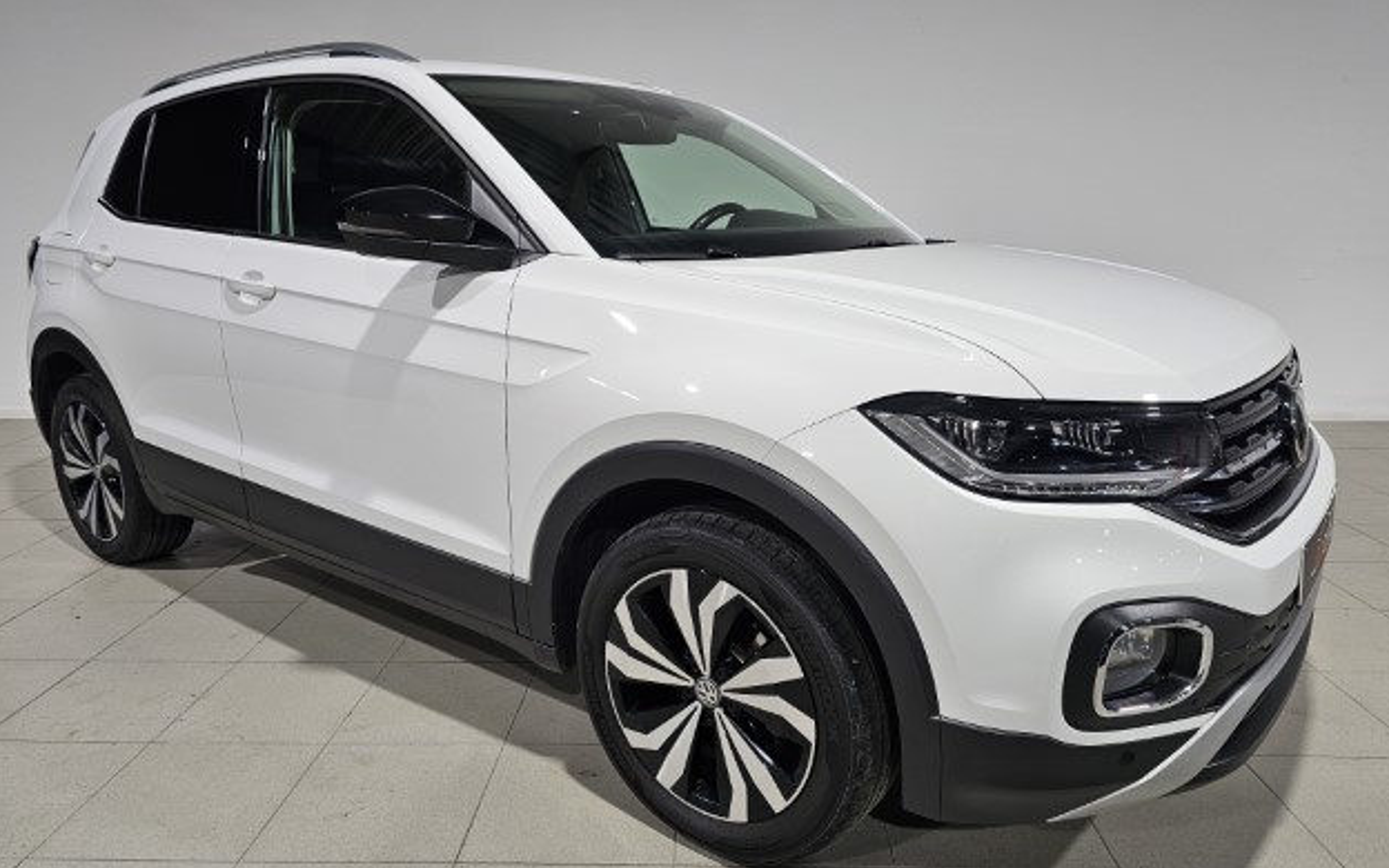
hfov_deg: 72.5
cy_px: 461
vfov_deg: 49.2
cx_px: 692
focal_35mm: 25
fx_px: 946
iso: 64
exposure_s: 1/100
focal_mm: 6.3
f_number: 1.7
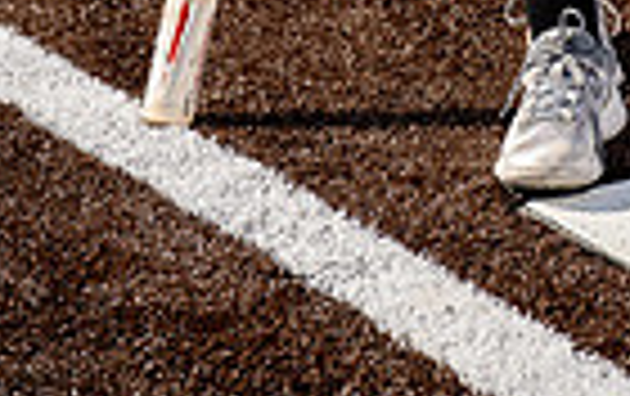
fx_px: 3319
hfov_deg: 10.8
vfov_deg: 6.5
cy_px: -536
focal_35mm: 193
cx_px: 418
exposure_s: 1/1000
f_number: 4
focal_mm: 59
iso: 100
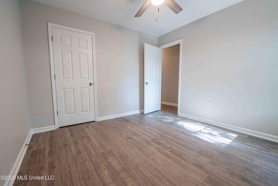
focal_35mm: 15
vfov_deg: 77.3
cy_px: 93
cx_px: 139
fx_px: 116
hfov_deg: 100.4
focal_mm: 15
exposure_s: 1/25
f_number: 11
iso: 400
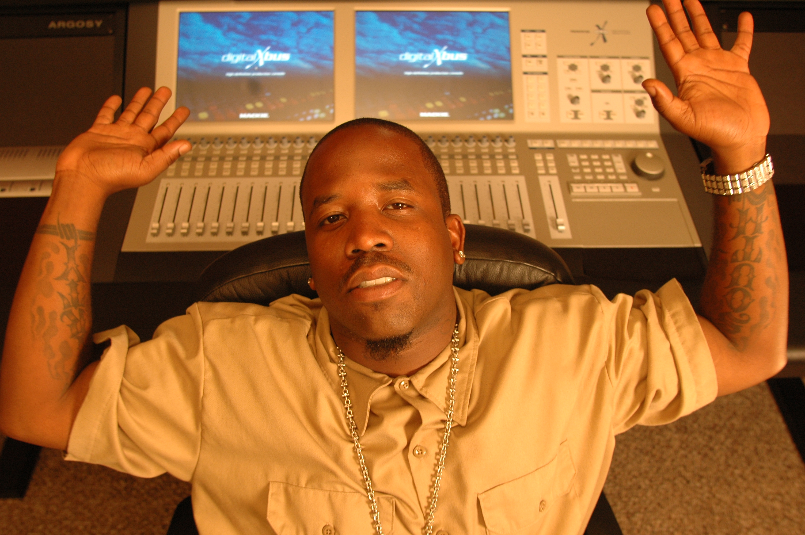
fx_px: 670
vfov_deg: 43.5
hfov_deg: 62.0
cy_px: 268
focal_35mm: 30
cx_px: 402
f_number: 3.5
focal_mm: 20
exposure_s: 1/40
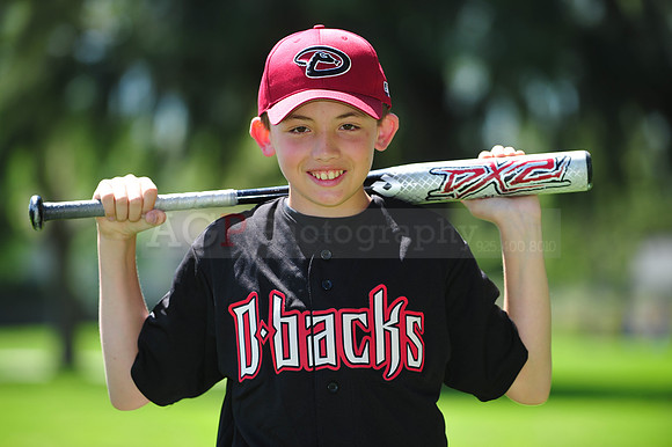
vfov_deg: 6.9
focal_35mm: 200
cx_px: 336
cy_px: 224
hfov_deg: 10.3
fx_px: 3731
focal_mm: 200
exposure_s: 1/500
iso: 200
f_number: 4.5
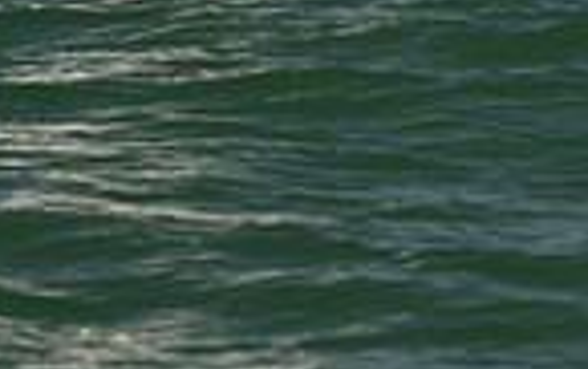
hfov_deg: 6.1
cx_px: 148
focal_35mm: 346
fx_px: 5551
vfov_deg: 3.7
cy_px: -766
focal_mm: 85
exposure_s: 1/800
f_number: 5
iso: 250
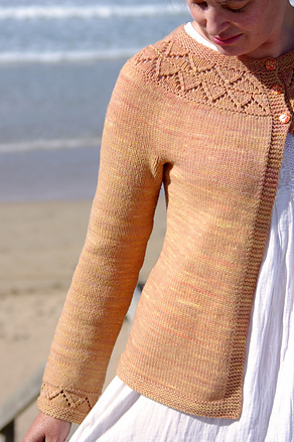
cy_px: 198
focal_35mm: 107
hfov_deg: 12.8
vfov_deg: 19.1
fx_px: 1313
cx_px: 160
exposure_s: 1/1250
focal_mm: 62.5
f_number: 5.6
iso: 200
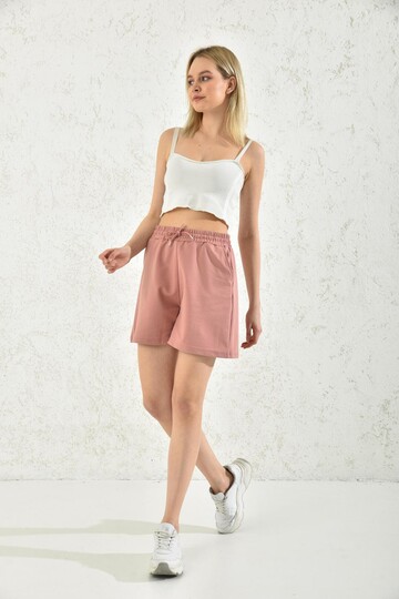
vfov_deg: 36.2
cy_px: 300
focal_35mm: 55
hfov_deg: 24.6
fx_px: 914
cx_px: 200
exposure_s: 1/160
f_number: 7.1
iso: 100
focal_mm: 55
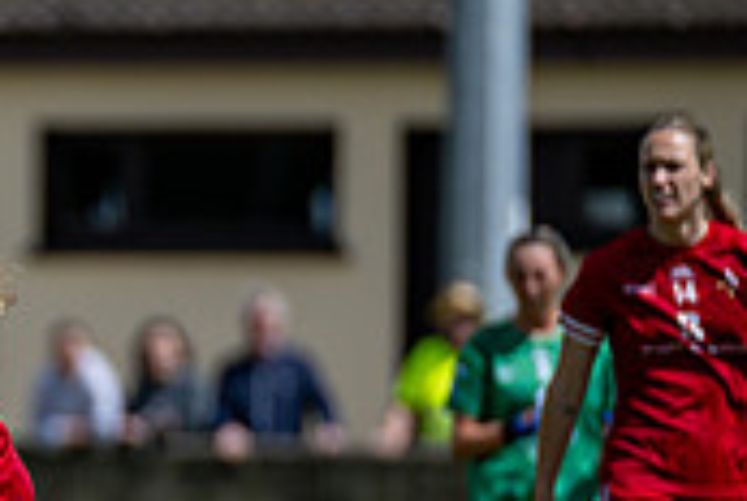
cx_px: -168
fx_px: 20868
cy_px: 542
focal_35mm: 1004
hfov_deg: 2.0
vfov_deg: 1.4
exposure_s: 1/6400
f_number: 2.8
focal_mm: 300
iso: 180
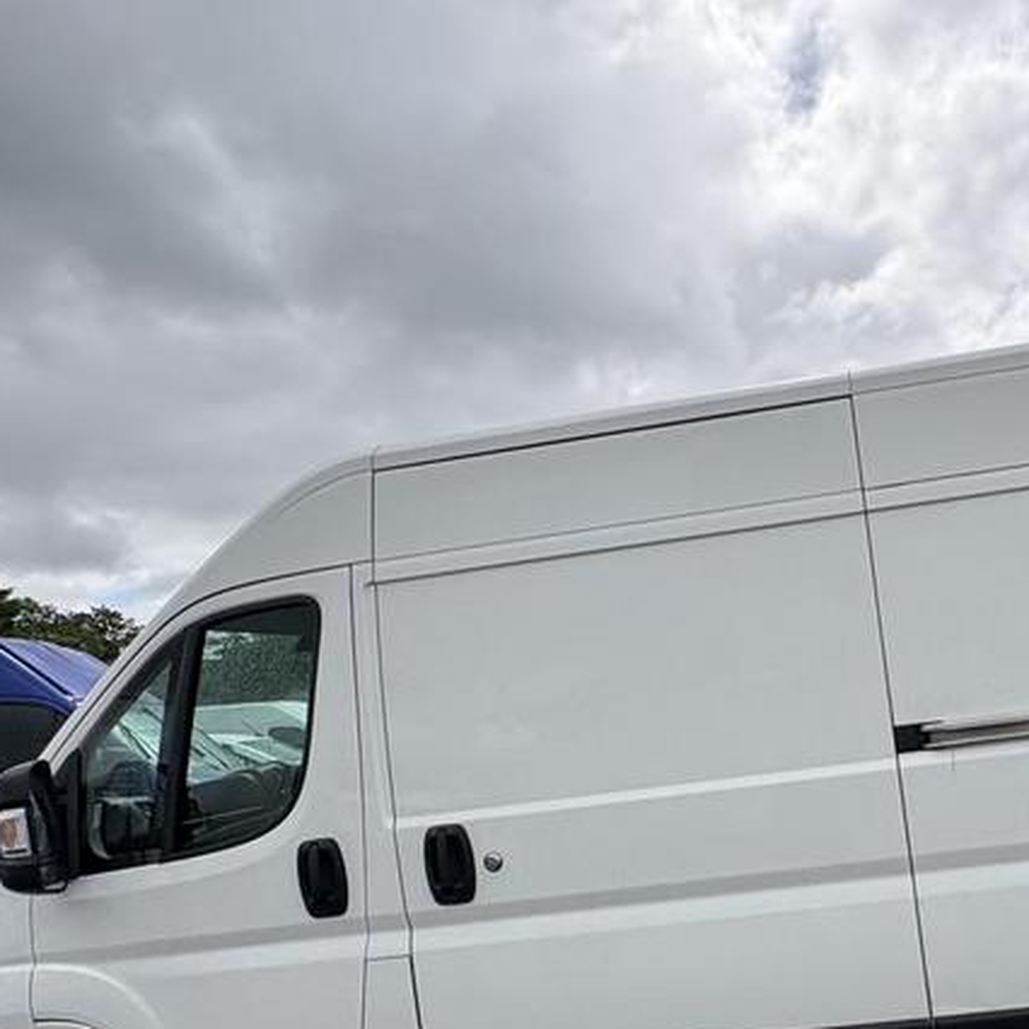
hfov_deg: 56.0
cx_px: 841
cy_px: 693
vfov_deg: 59.4
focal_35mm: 26
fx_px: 874
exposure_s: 1/1880
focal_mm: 2.22
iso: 50
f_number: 2.2
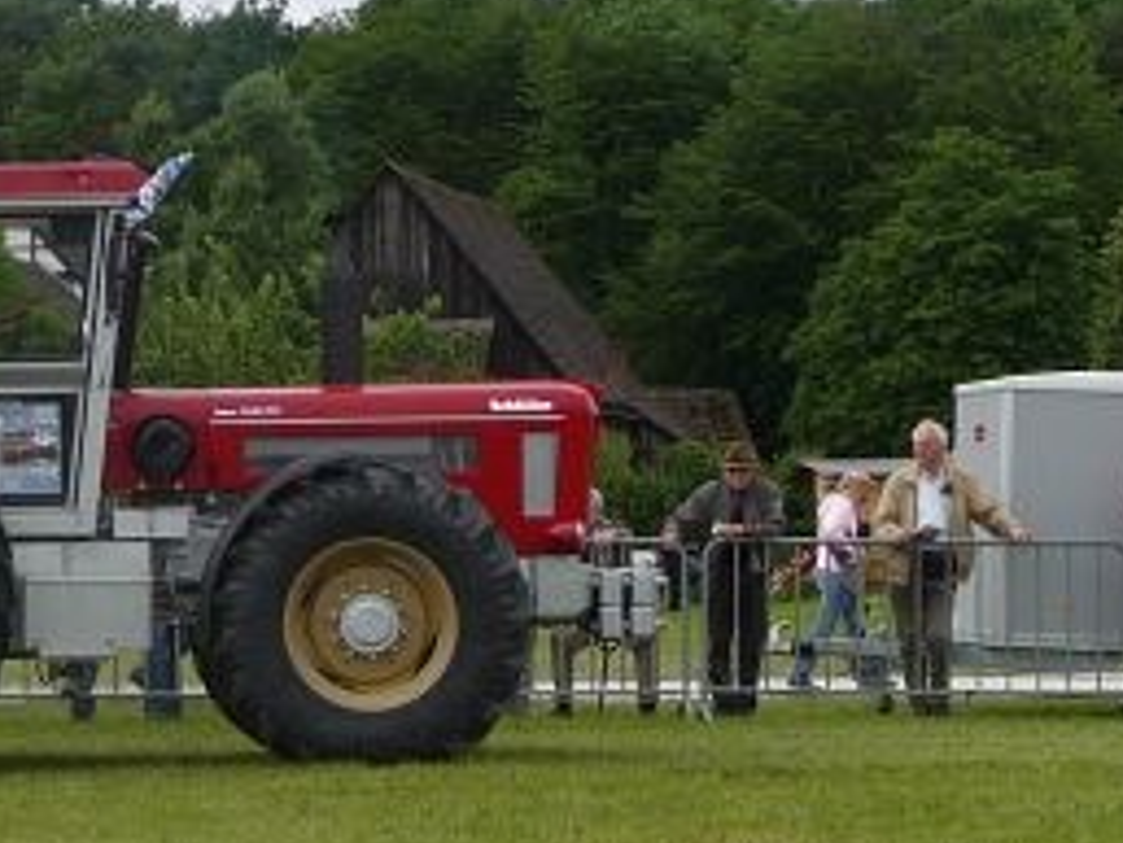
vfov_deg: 11.1
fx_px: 4349
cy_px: 507
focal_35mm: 134
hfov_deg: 14.6
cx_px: 96
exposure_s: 1/640
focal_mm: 7.1
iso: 100
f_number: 4
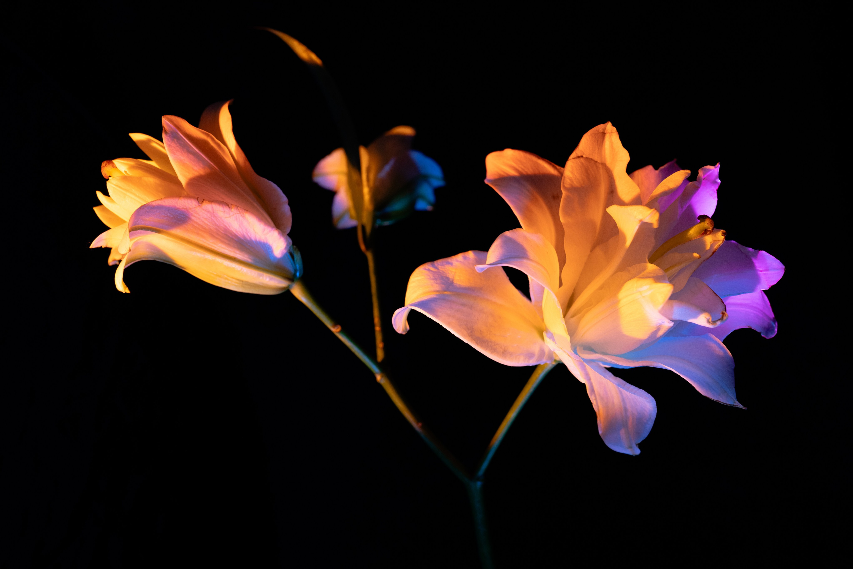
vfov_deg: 37.9
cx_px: 426
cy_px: 284
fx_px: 829
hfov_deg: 54.4
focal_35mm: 35
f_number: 7.1
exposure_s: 1/160
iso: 1250
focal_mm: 35
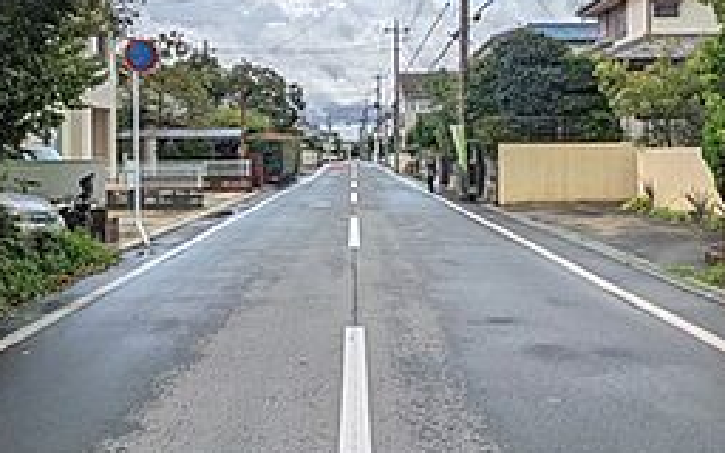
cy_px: 151
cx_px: 348
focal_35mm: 36
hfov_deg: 54.0
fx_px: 711
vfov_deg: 35.0
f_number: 2.2
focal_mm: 1.83
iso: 51
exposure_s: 1/3704
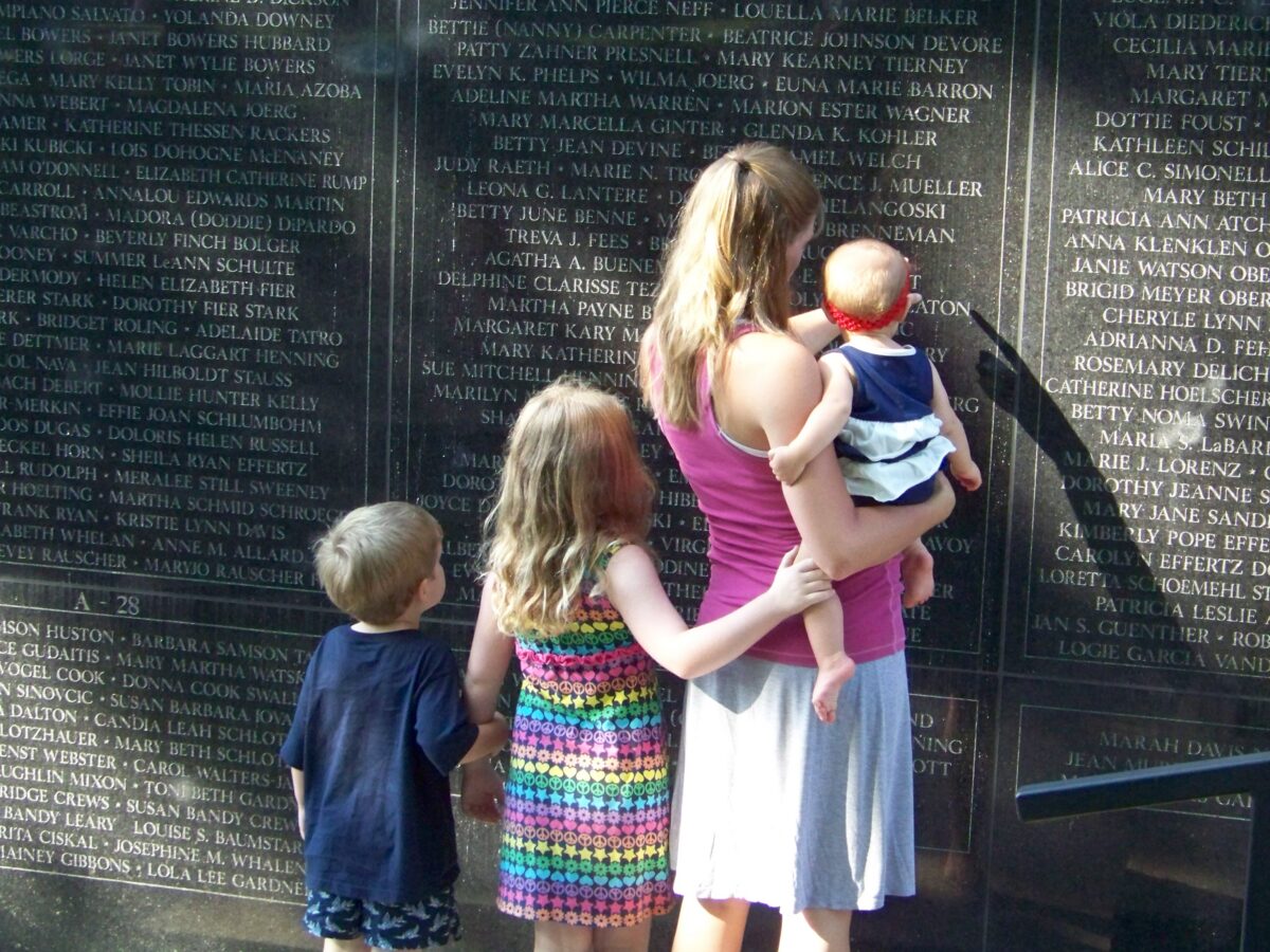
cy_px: 476
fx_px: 2568
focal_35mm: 70
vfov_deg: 21.0
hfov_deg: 27.8
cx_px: 635
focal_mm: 11.7
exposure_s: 1/500
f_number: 3.2
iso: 400
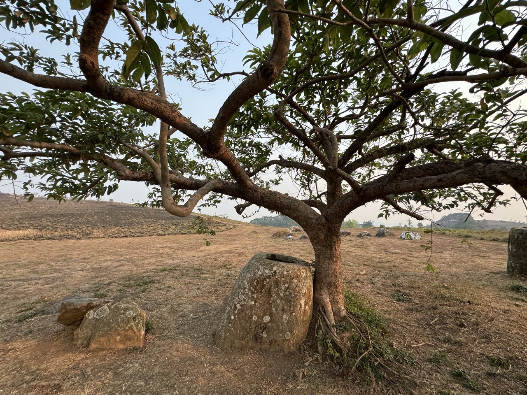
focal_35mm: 14
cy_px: 198
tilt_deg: +8.7
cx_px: 264
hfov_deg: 102.1
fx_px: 213
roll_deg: +0.4
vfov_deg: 85.7
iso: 40
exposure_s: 1/440
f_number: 2.2
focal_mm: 2.22
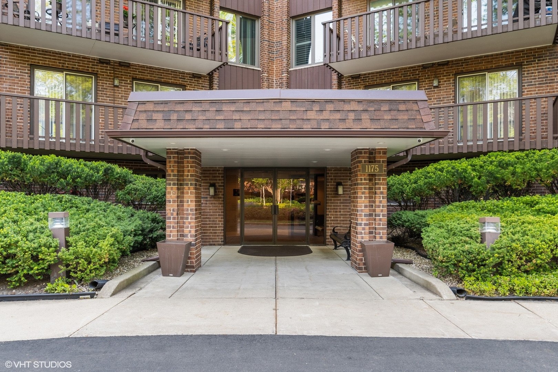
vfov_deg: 50.4
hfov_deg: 70.4
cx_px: 279
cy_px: 186
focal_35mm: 26
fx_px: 395
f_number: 9
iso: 200
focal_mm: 17
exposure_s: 1/6
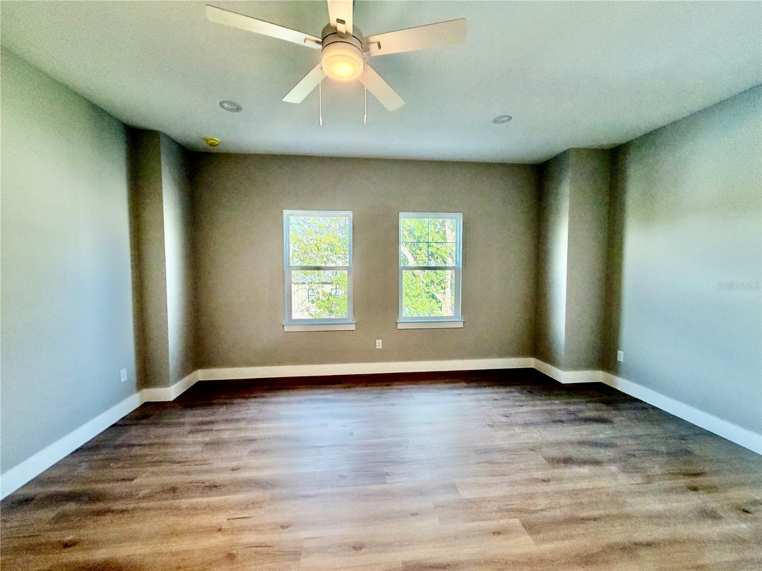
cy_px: 286
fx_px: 308
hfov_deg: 102.1
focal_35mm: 14
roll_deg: +0.1
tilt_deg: -2.1
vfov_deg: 85.7
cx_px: 381
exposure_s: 1/60
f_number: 2.2
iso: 200
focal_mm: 2.22
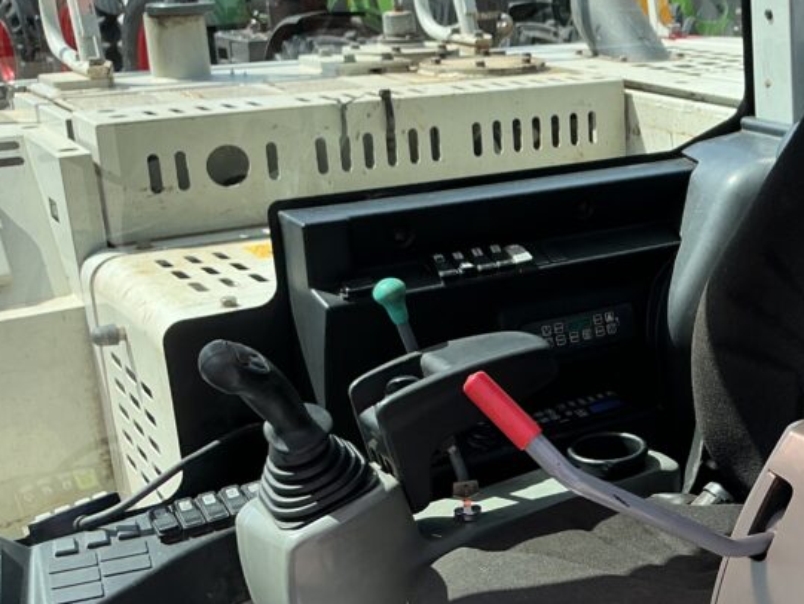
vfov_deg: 27.5
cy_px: 324
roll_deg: +0.1
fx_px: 1231
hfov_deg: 33.9
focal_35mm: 53
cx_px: 750
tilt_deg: -15.5
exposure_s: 1/406
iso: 25
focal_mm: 3
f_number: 1.8
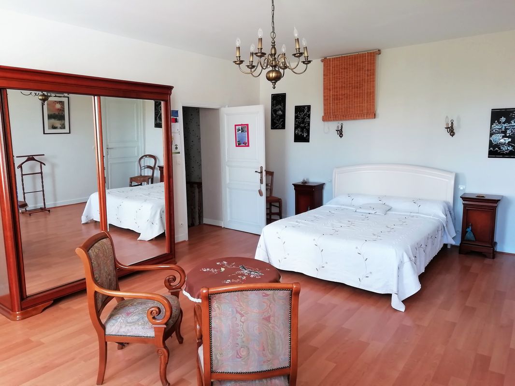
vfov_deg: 53.1
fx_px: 387
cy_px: 193
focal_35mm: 26
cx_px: 258
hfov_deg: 67.3
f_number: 2.2
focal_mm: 3.46
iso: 64
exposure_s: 1/50
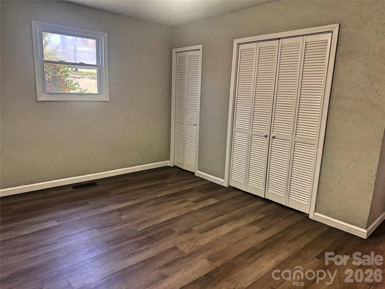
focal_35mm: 24
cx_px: 192
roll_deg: -2.2
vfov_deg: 56.8
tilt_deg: -10.9
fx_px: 267
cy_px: 144
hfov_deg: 71.6
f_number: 1.78
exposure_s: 1/120
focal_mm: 6.76
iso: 200
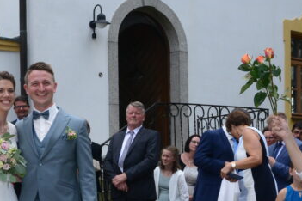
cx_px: 86
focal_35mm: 82
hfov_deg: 24.6
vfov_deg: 16.0
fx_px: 688
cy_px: 236
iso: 1000
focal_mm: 24
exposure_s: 1/250
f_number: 18
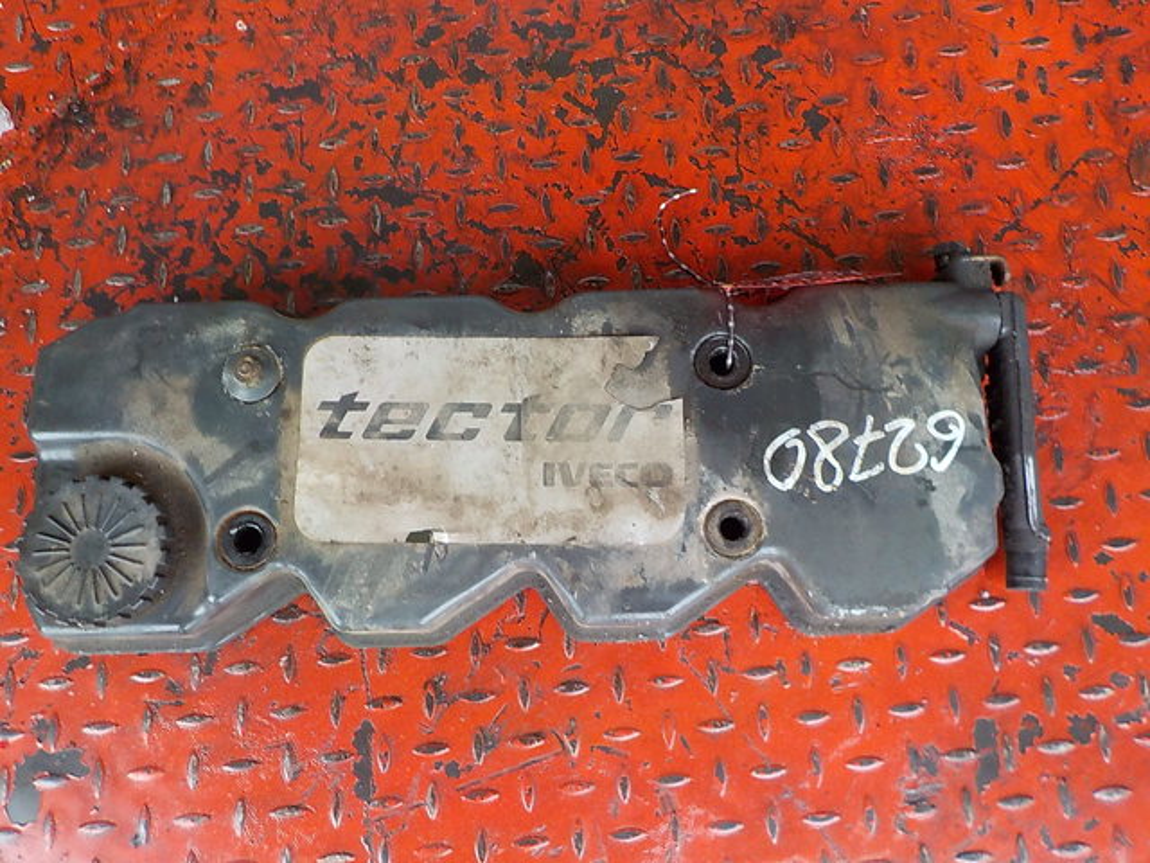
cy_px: 432
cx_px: 575
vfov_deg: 46.8
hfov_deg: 60.0
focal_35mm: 30
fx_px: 997
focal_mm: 4.1
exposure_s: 1/30
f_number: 3.3
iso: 220
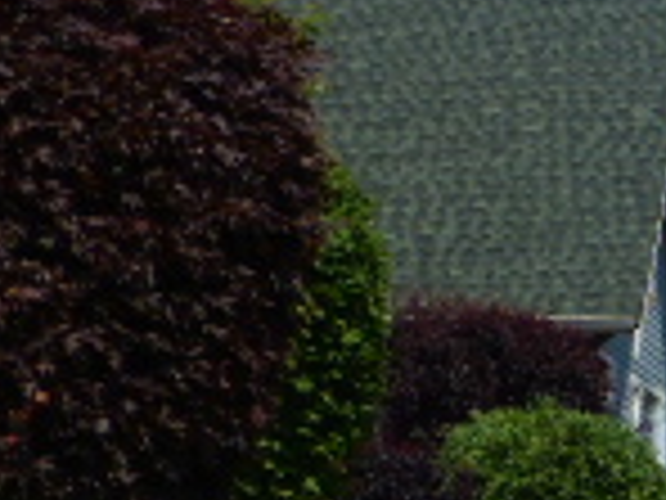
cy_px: 541
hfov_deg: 10.8
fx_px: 3252
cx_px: 1287
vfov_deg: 8.7
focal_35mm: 169
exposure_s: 1/1000
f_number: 3.9
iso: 100
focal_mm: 6.9
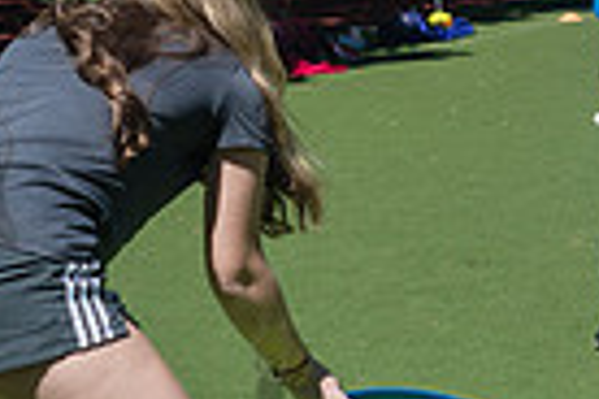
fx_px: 2446
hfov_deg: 13.4
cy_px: 171
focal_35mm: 147
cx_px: 829
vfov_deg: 9.3
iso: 320
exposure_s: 1/4000
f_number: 4
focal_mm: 35
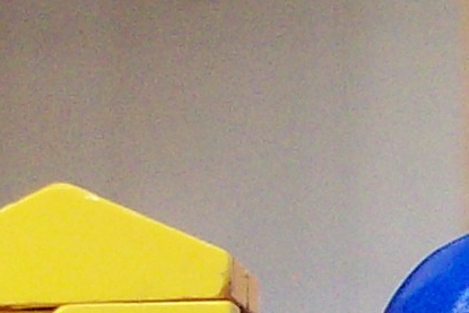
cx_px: 1062
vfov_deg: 4.9
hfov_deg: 7.1
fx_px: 3610
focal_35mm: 277
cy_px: 466
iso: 160
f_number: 2.7
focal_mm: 6
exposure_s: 1/28.6
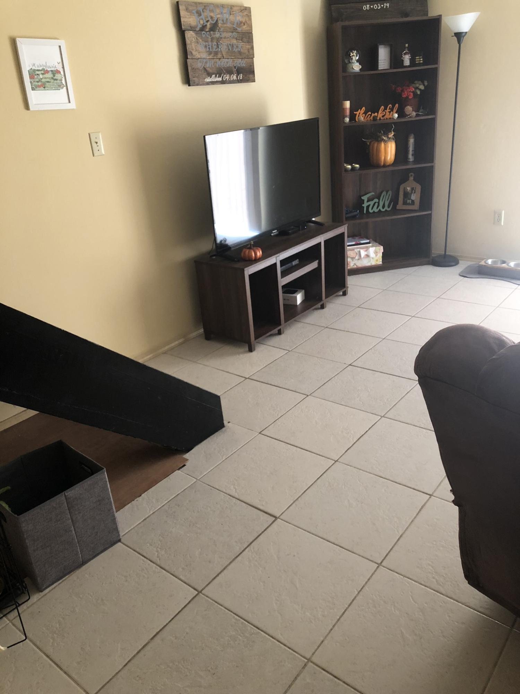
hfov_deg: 49.7
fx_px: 561
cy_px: 347
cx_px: 260
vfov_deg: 63.4
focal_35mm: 28
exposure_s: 1/15
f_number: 1.8
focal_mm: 3.99
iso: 50
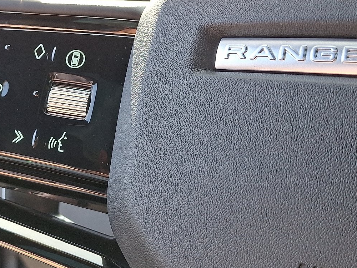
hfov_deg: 44.7
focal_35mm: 40
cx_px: 75
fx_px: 413
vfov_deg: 35.8
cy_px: 104
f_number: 1.8
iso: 25
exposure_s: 1/120
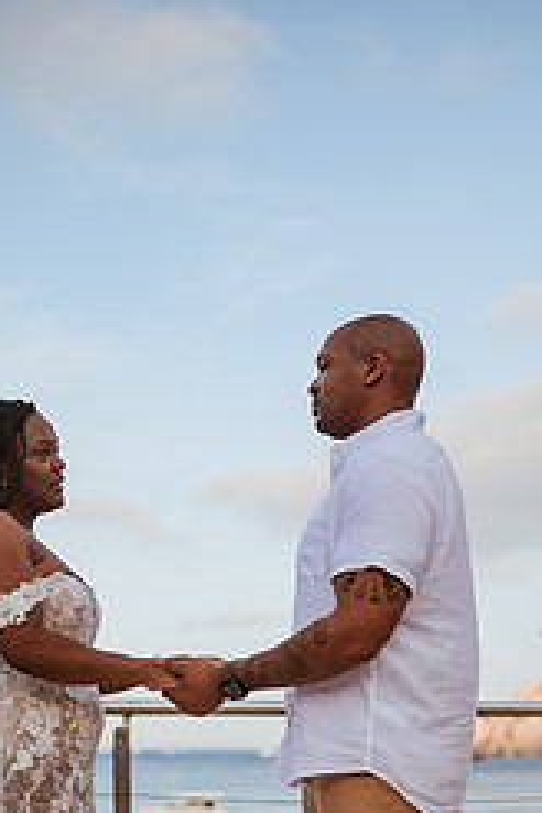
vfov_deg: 30.3
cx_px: 140
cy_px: 704
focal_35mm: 64
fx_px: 1445
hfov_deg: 21.1
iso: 250
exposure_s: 1/8000
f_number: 1.4
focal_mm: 35
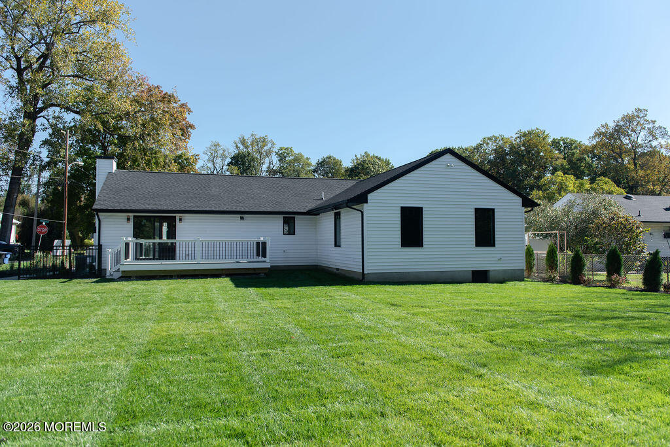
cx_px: 335
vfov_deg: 51.9
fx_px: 459
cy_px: 224
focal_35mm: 25
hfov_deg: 72.2
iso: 100
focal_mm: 24
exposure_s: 1/1600
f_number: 3.5
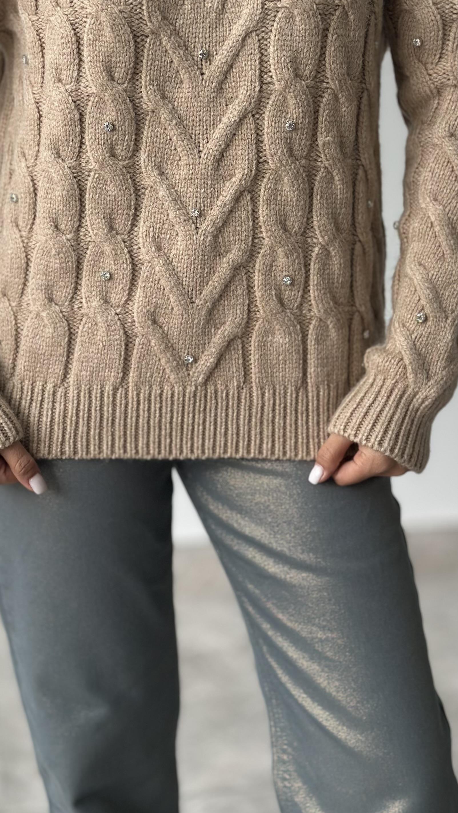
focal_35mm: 74
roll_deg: -0.2
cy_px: 271
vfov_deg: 28.4
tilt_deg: -13.7
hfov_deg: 16.3
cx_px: 194
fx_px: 1597
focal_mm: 6.86
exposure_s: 1/430
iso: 80
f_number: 1.78
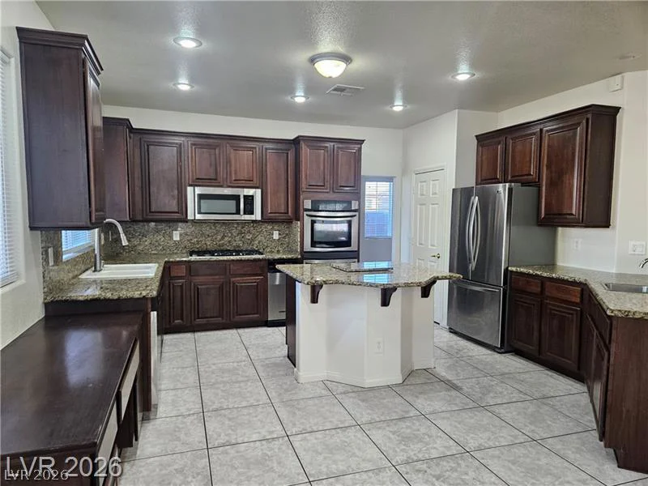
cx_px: 324
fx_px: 431
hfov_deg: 73.9
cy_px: 243
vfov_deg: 58.9
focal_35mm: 23
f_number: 1.8
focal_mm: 5.4
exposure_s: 1/120
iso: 320
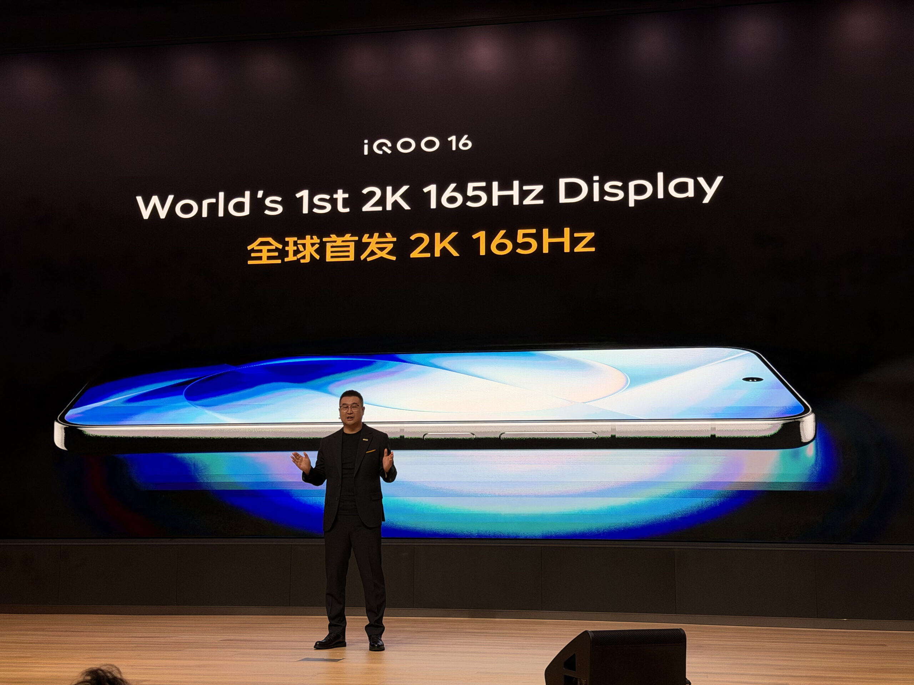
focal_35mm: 48
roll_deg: +0.2
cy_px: 342
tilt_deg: +8.2
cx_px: 457
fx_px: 1267
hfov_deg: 39.7
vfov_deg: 30.3
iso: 64
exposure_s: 1/278
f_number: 1.78
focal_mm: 6.76
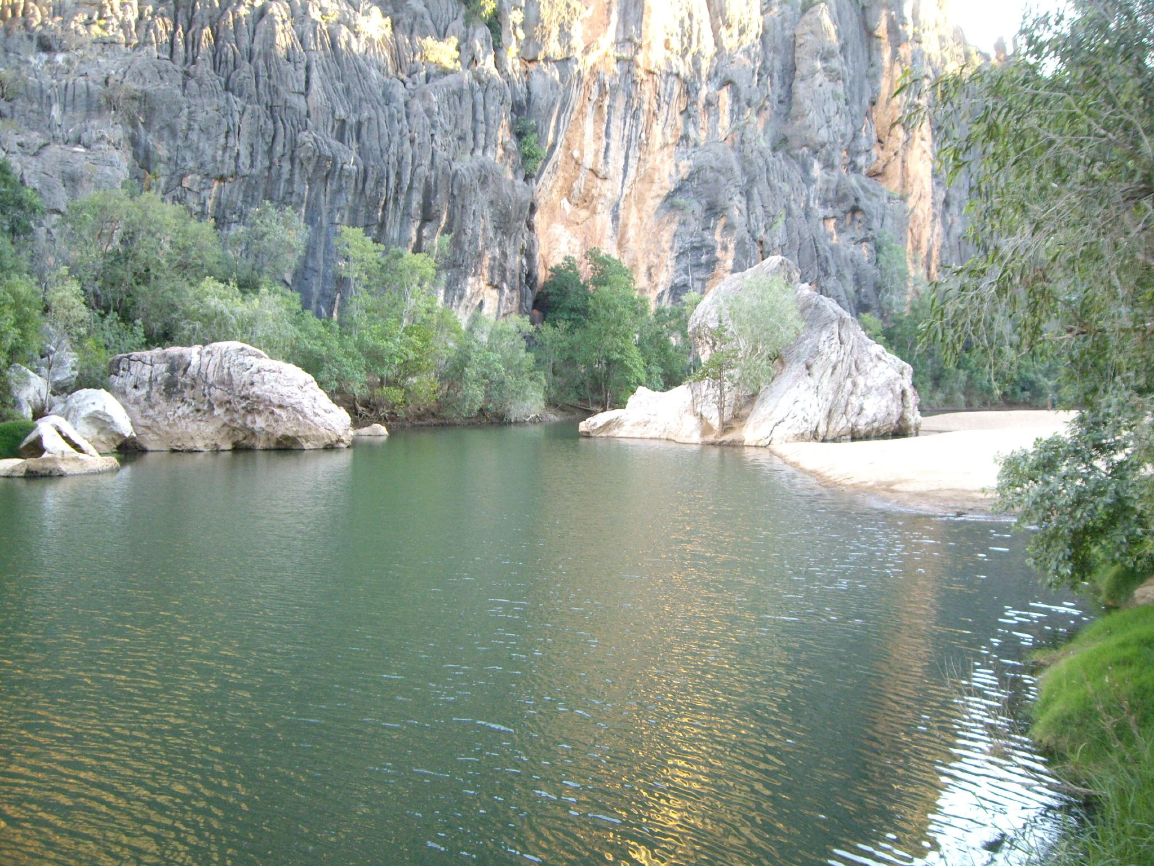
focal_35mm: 38
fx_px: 1267
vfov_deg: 37.7
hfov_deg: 49.0
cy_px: 433
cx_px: 577
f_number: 2.7
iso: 200
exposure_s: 1/40
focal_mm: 6.2
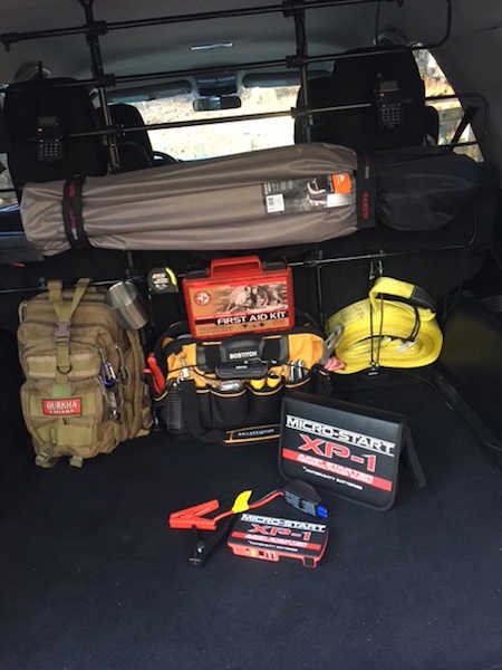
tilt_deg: -20.9
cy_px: 335
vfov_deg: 61.7
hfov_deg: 48.2
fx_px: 561
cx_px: 251
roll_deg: +3.7
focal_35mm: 29
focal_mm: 4.15
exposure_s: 1/24
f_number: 2.2
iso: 200
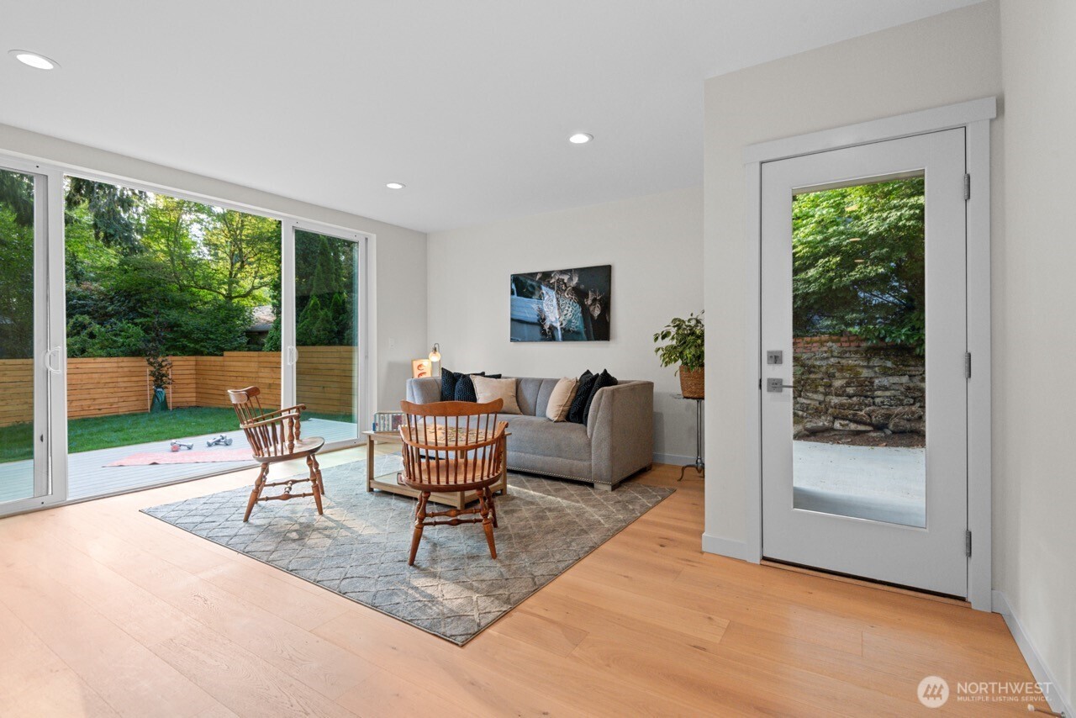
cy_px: 359
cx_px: 538
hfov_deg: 96.7
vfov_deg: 73.8
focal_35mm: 16
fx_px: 478
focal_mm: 16
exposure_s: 1/100
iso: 2200
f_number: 8
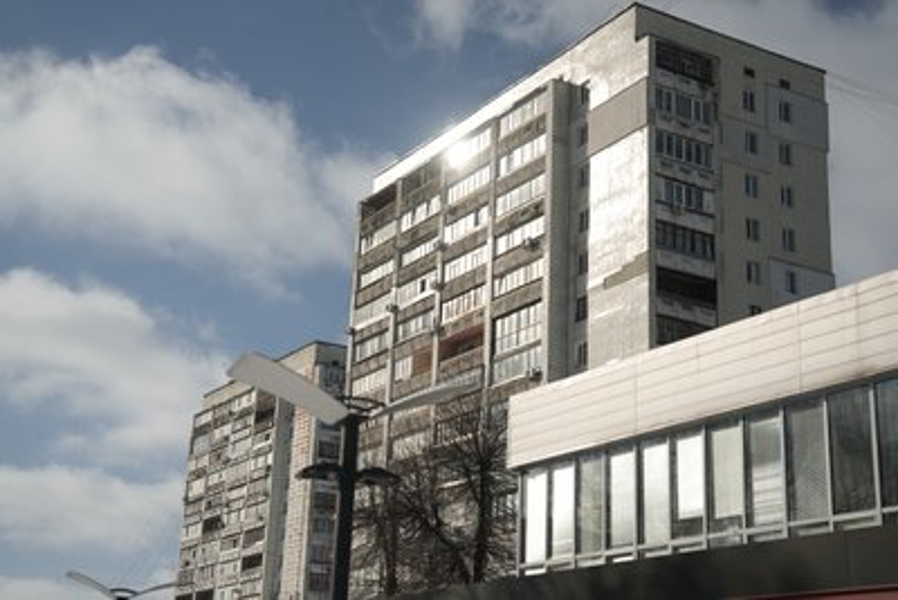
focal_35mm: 57
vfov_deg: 23.8
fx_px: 1422
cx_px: 449
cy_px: 300
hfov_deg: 35.0
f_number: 2.8
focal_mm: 57
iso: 160
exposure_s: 1/640
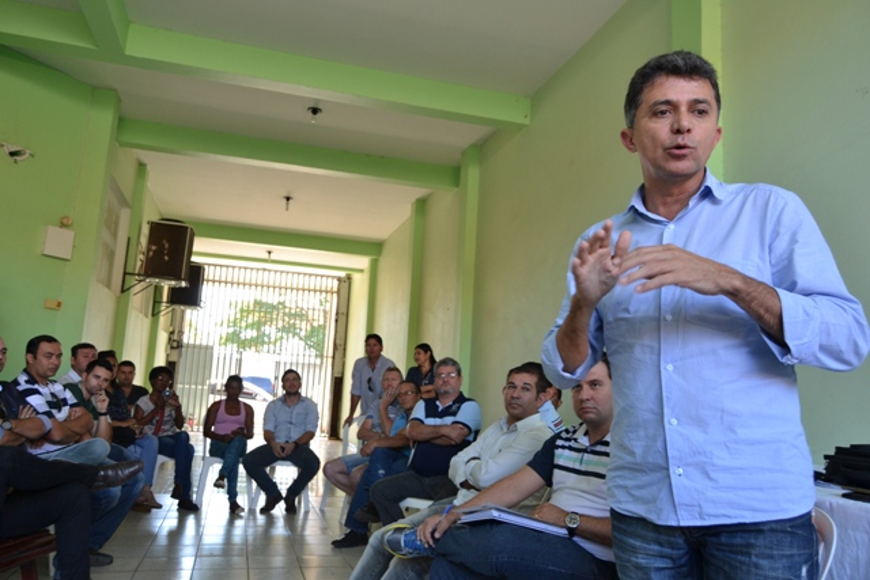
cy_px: 290
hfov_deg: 67.4
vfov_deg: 48.0
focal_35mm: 27
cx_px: 435
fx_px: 653
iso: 400
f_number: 4.5
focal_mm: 18
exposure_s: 1/80
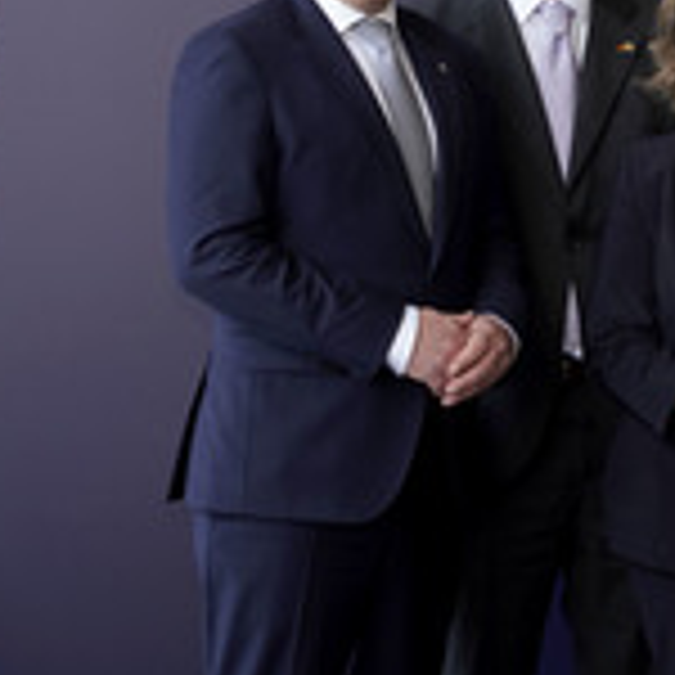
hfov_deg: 9.8
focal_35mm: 174
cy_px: 18
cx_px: 911
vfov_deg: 10.0
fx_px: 3839
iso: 640
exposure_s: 1/250
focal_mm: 68
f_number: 5.6
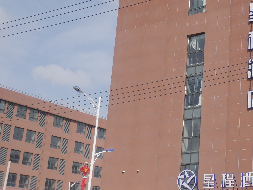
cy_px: 90
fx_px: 519
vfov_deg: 20.7
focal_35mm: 71
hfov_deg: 26.5
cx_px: 226
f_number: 9
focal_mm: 18
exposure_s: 1/400
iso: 200
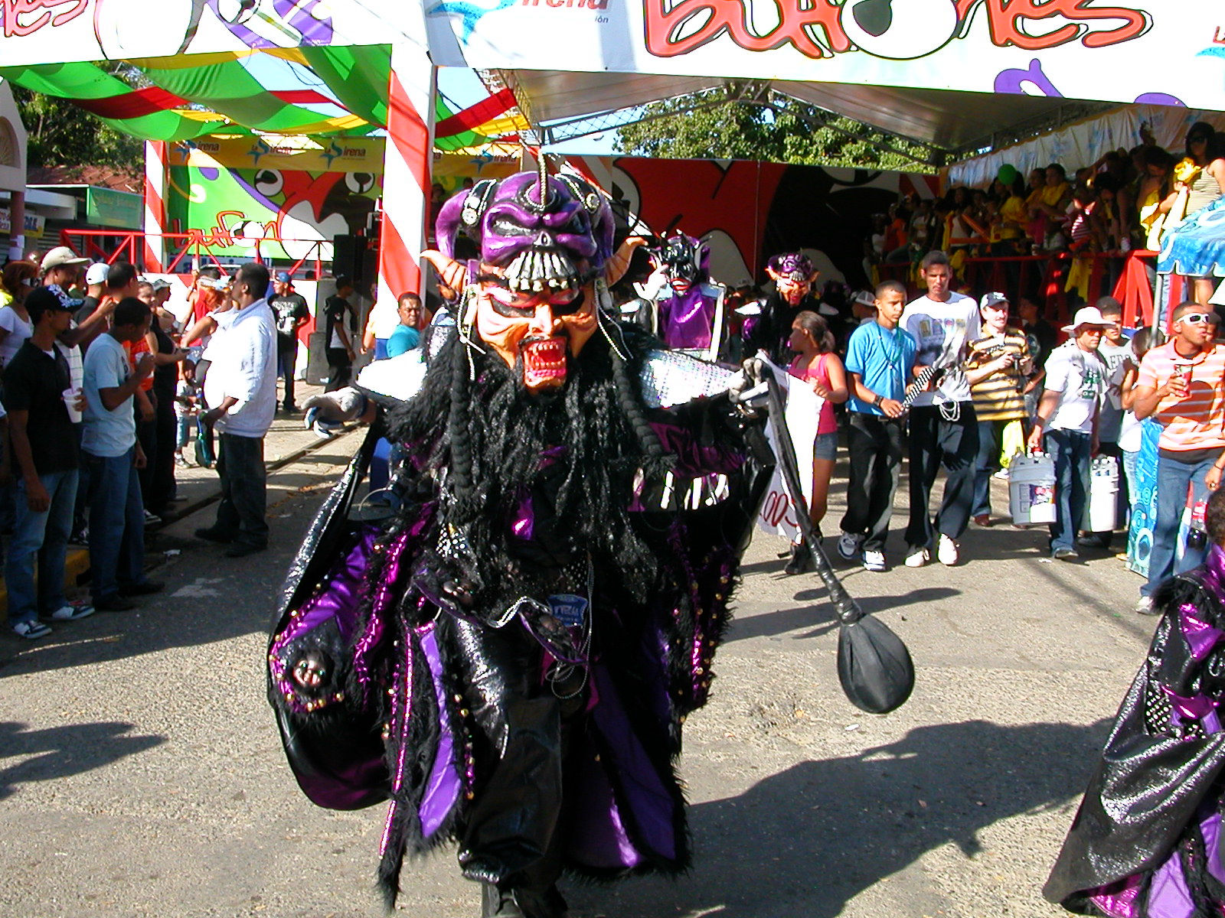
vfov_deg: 38.7
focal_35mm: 37
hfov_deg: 50.1
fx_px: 1309
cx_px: 612
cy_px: 459
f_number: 4.5
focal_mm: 5.6
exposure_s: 1/247
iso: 100
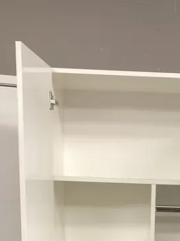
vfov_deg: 22.0
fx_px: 548
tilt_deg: -13.9
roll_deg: -2.1
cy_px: 320
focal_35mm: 79
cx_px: 153
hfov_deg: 18.4
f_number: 1.8
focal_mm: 3.99
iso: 80
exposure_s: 1/50
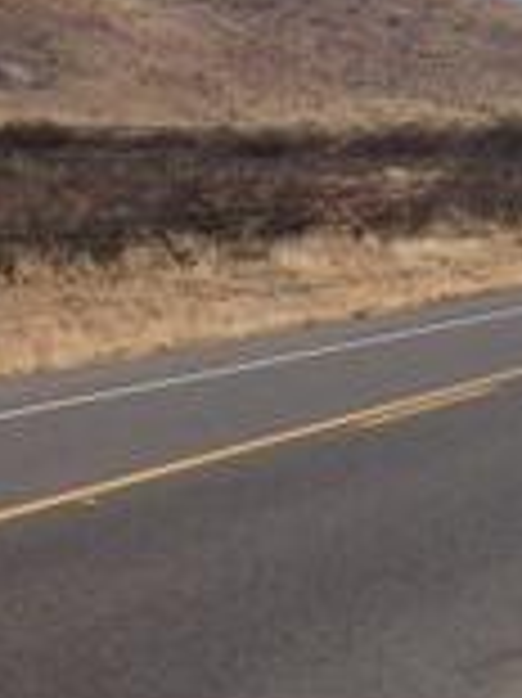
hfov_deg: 10.8
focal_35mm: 136
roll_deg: +0.5
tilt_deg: -7.2
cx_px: 490
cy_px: 410
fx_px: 2738
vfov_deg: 14.5
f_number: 2.4
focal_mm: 4.12
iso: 50
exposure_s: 1/1938
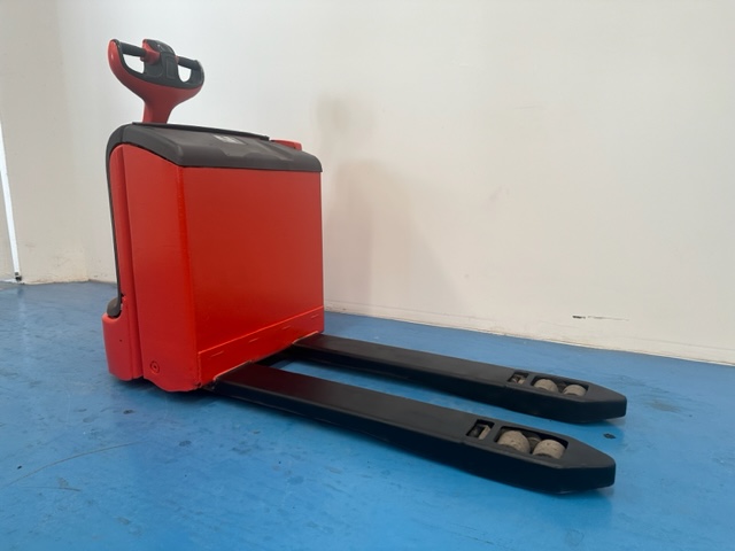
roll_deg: +0.1
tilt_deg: -11.2
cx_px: 368
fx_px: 510
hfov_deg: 71.6
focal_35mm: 24
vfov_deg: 56.8
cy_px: 276
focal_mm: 6.86
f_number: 1.78
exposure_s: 1/121
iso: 160
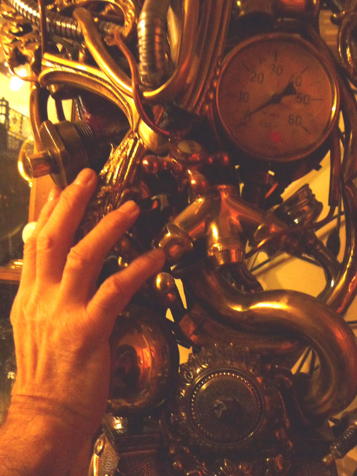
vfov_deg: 49.0
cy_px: 238
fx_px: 523
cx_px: 178
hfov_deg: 37.7
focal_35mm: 38
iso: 400
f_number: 2.9
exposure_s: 1/8
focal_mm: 4.7
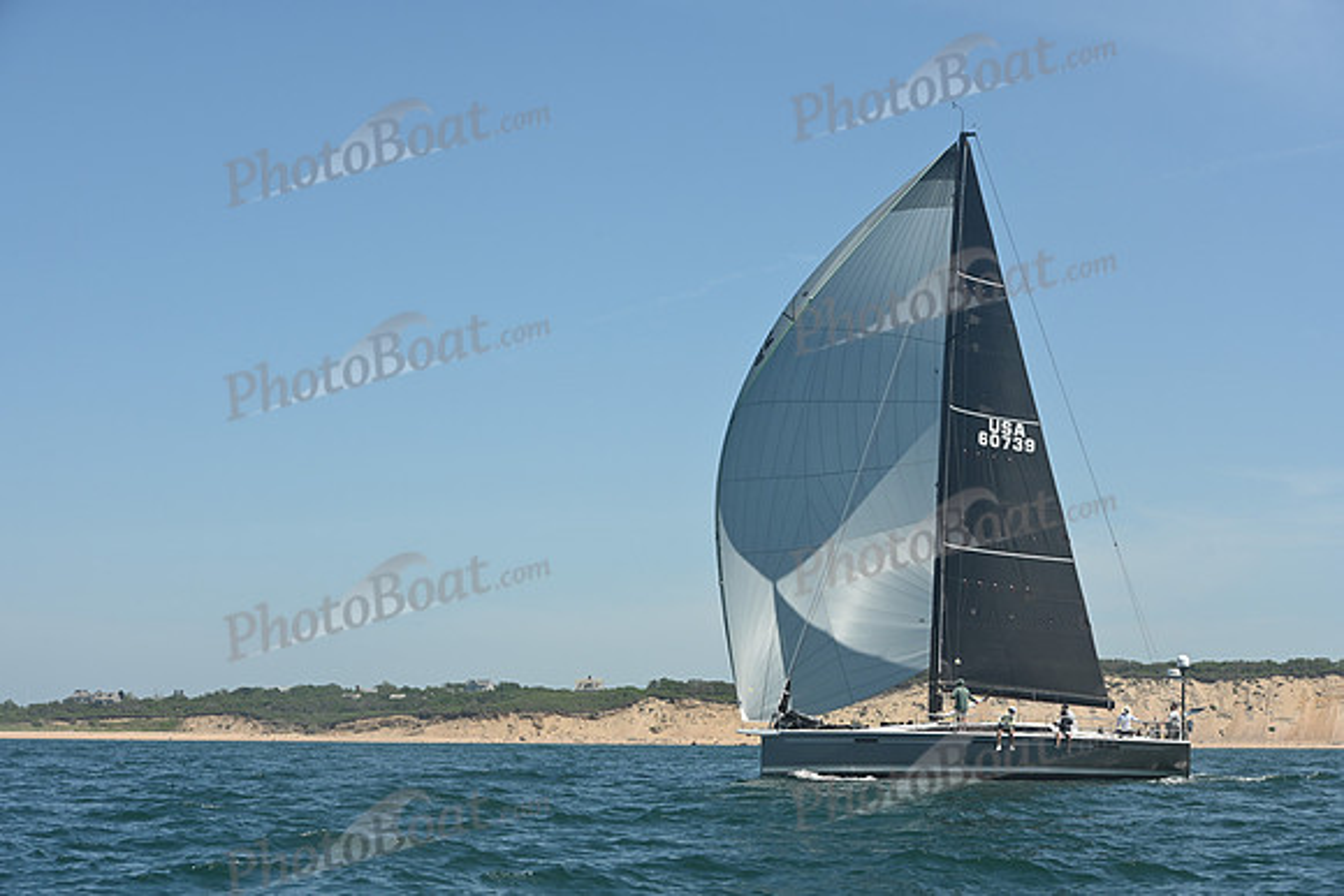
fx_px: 2614
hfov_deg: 28.8
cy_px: 448
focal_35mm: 70
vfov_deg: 19.5
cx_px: 672
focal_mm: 70
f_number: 8
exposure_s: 1/1000
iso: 320
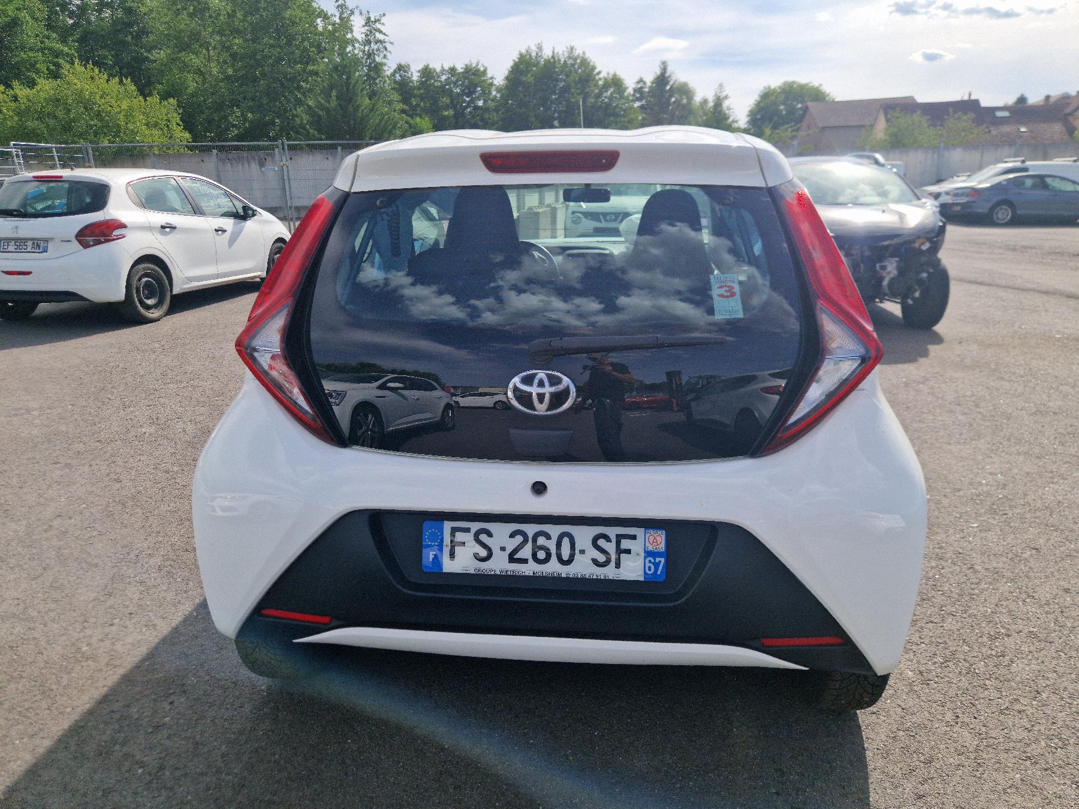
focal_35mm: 23
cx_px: 540
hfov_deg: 73.9
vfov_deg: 58.9
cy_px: 404
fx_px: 717
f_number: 1.8
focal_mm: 5.4
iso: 50
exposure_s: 1/2000
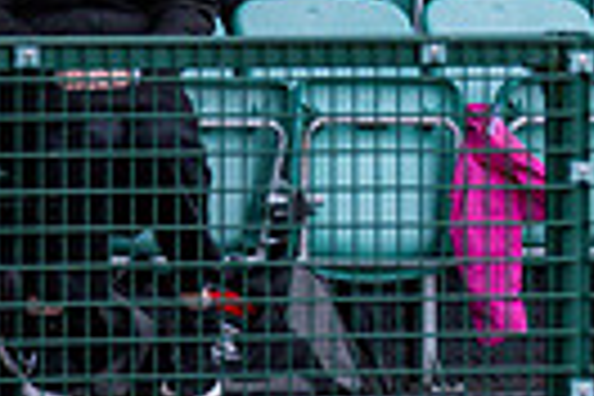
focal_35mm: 1320
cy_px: -88
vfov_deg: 1.0
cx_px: 1017
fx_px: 21778
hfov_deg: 1.6
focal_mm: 300
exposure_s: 1/640
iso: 1600
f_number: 2.8
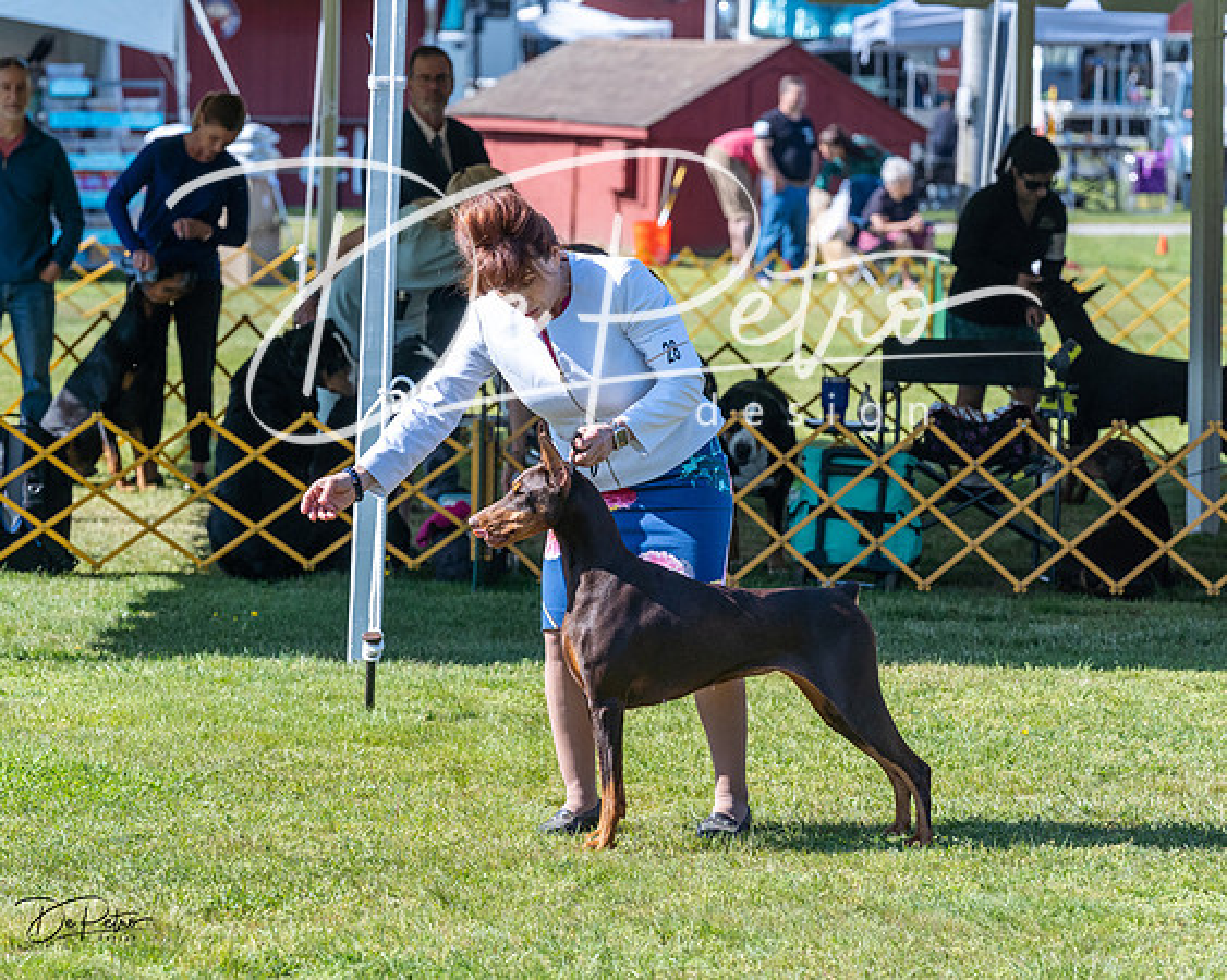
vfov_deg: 8.3
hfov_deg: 10.4
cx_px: 614
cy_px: 490
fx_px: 6746
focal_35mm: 186
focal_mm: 165
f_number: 6.3
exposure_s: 1/1600
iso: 800
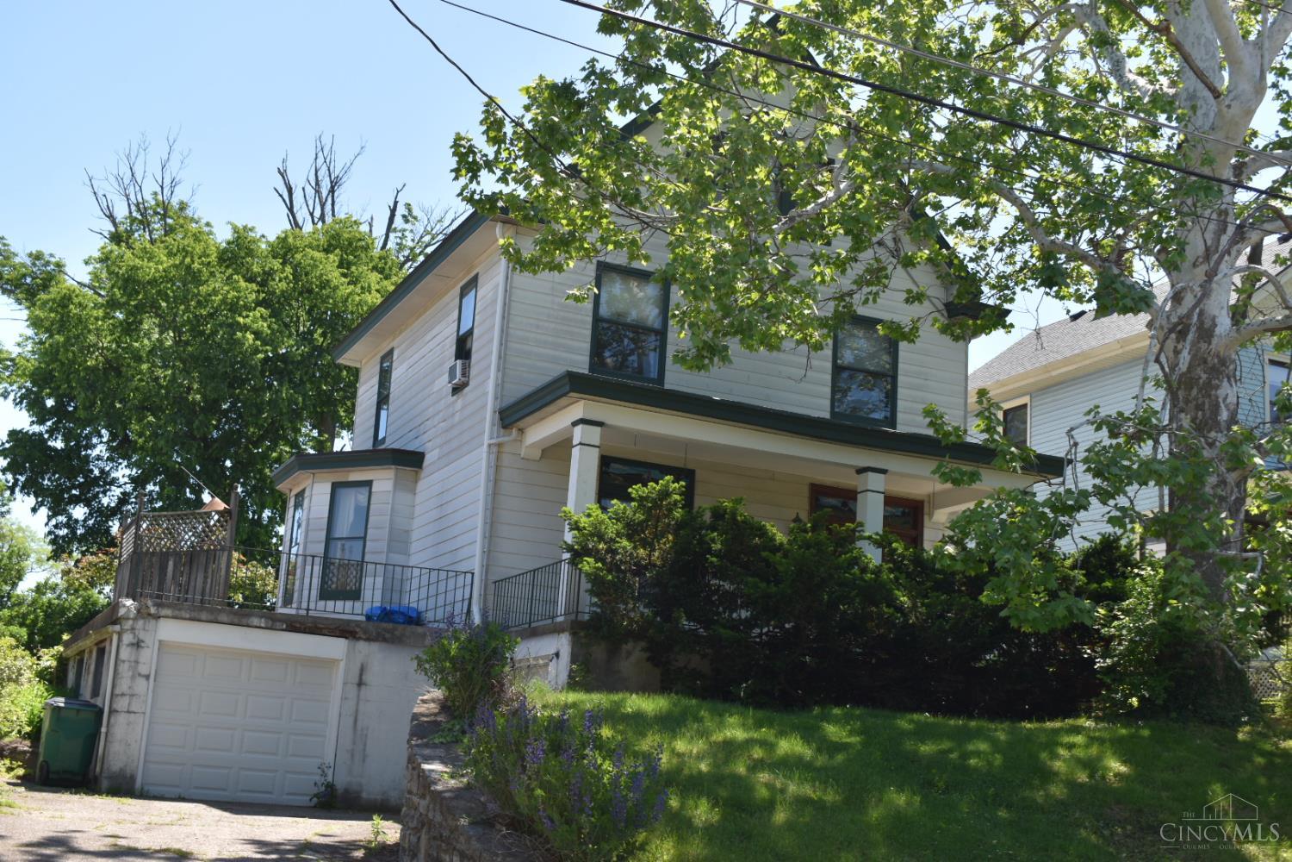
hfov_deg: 45.0
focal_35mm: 44
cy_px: 431
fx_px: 1561
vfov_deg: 30.8
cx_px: 646
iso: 100
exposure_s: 1/200
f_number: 6.3
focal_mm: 29
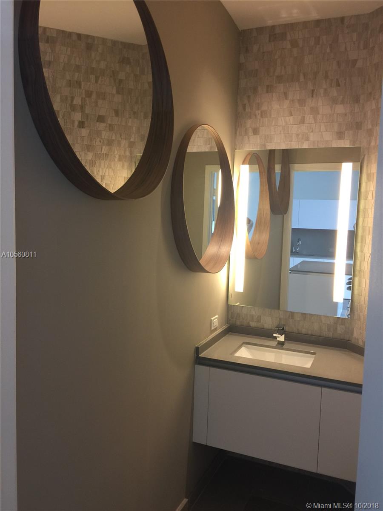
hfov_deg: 48.2
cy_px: 256
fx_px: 428
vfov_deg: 61.7
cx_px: 192
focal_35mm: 29
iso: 32
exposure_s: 1/15
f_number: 2.2
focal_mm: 4.15
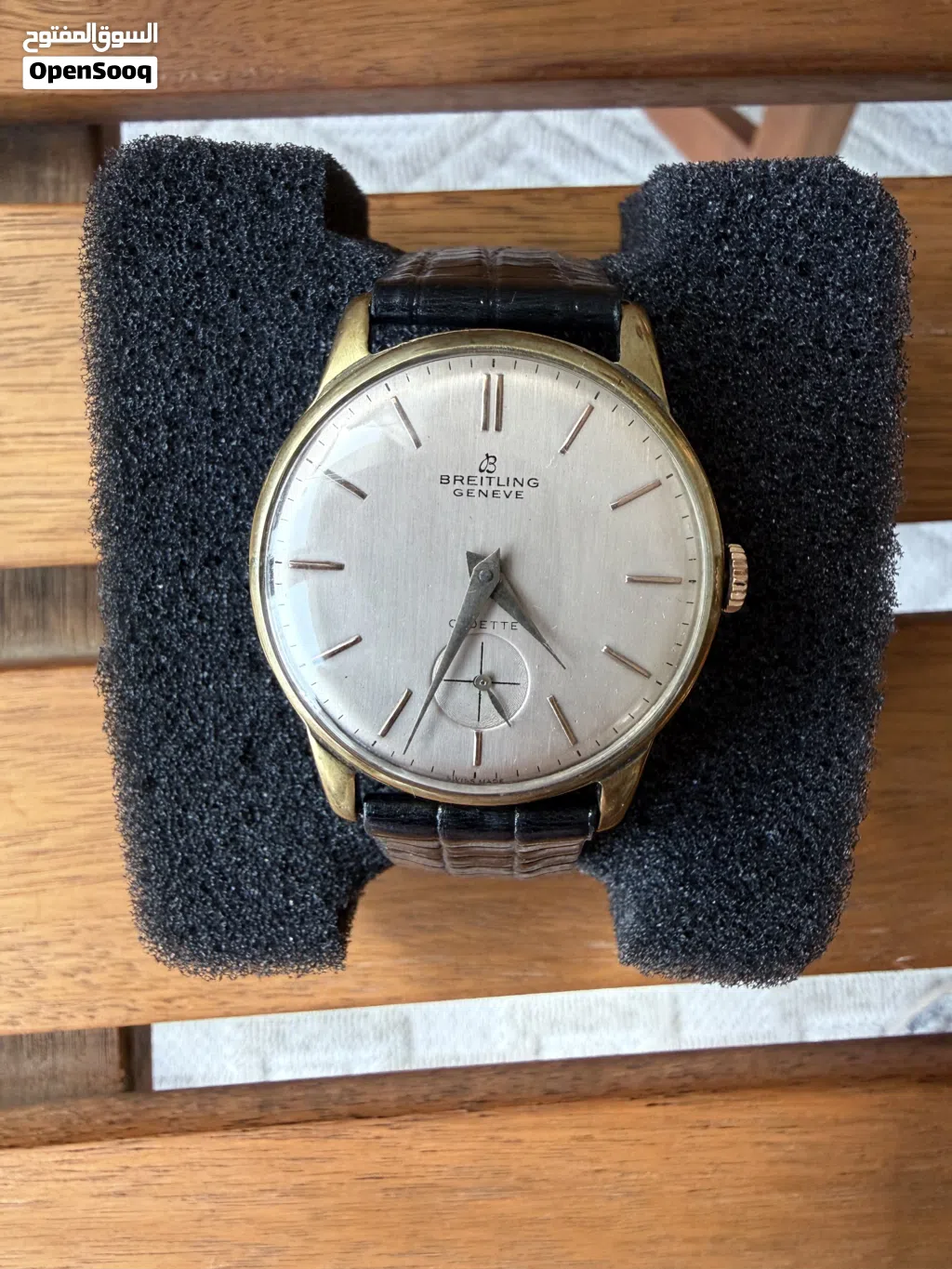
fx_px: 880
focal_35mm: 24
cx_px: 476
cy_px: 634
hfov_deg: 56.8
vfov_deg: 71.6
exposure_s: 1/99
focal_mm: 2.22
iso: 160
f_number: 2.2
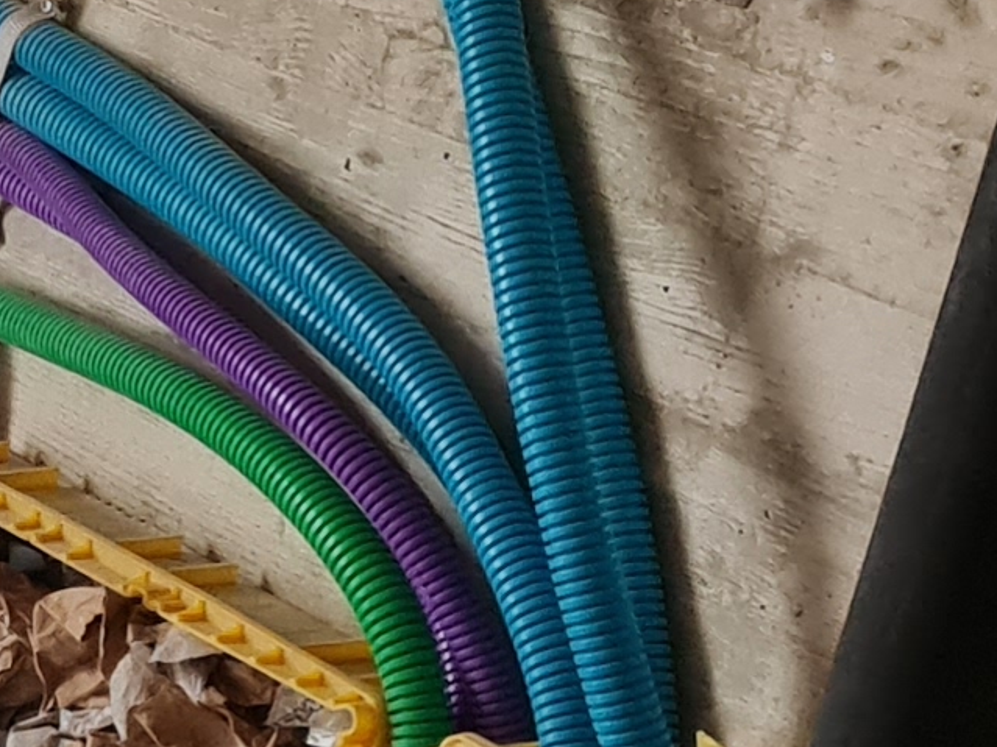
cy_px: 1162
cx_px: -1624
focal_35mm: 164
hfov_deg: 10.1
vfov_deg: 8.8
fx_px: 4723
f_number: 1.8
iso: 400
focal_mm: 5.4
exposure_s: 1/50
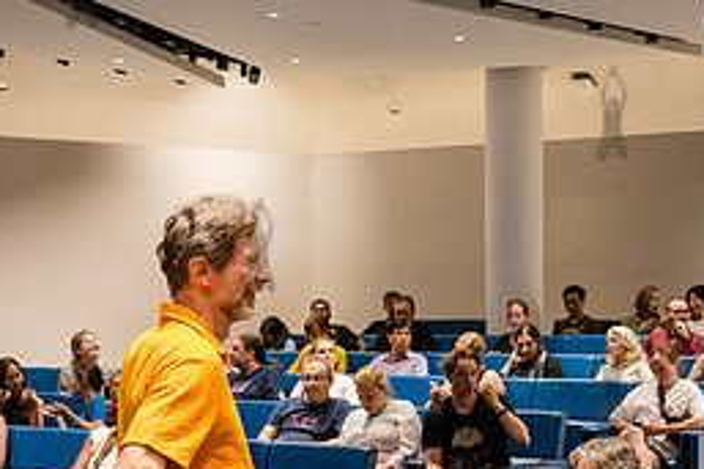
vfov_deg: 18.6
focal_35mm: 72
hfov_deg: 27.8
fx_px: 1407
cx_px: 516
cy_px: 412
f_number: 3.5
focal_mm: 27
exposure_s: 1/250
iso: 6400
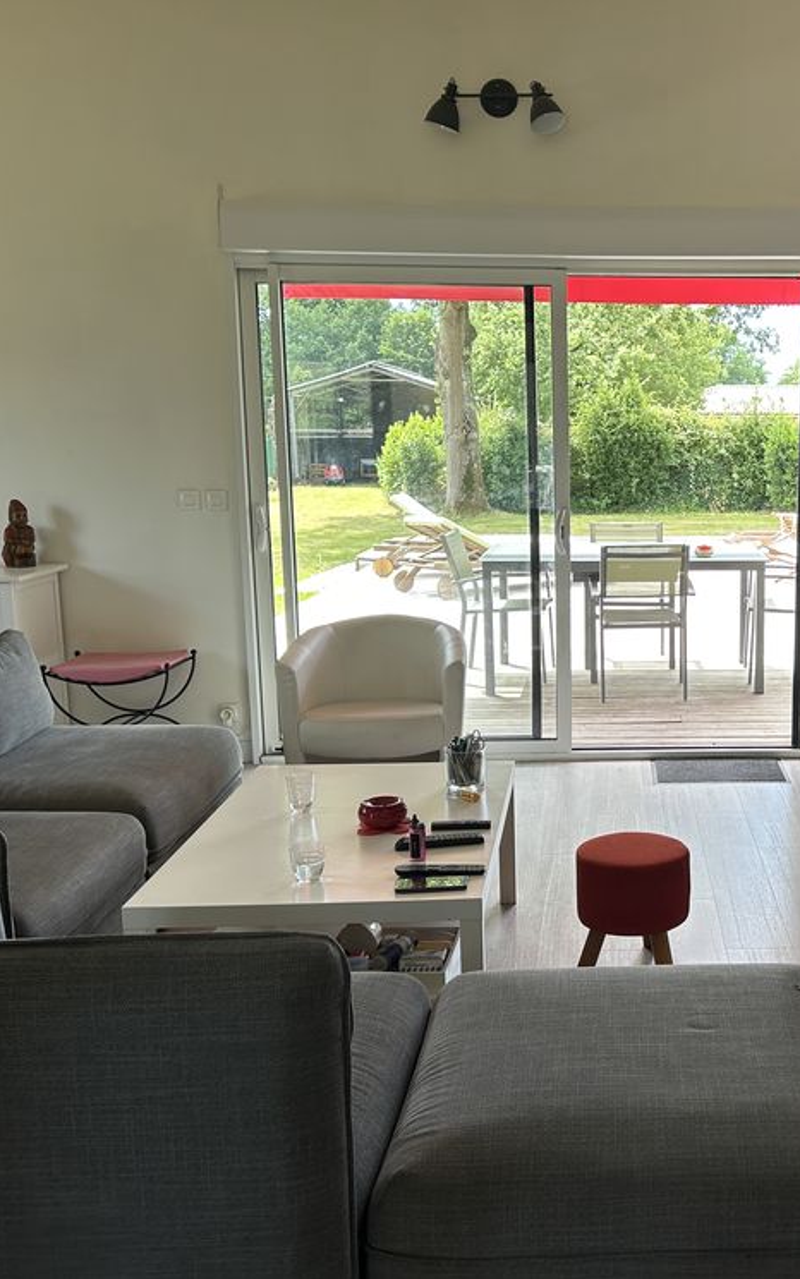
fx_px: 1290
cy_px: 640
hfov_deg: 33.3
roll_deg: -0.7
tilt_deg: -10.9
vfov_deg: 52.7
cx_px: 661
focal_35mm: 37
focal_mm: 5.7
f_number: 1.5
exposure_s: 1/182
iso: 40
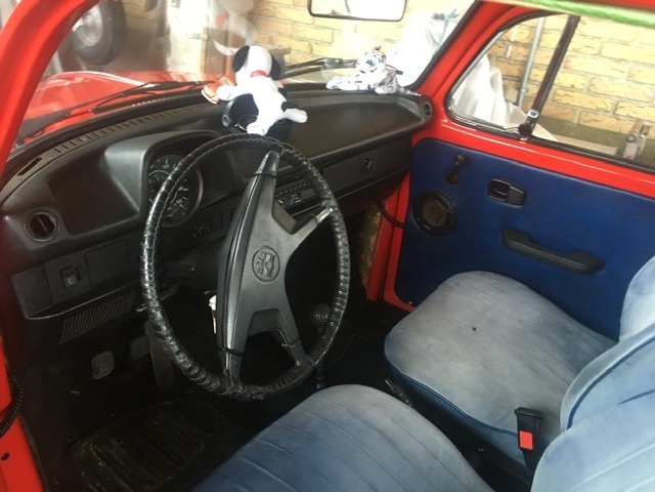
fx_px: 549
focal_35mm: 29
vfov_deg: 48.2
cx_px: 328
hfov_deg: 61.7
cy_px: 246
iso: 200
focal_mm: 4.15
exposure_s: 1/33
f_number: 2.2
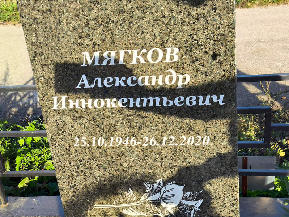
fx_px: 418
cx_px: 144
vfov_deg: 29.1
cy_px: 108
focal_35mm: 50
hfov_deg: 38.2
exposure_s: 1/737
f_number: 1.7
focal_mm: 4.71
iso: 50
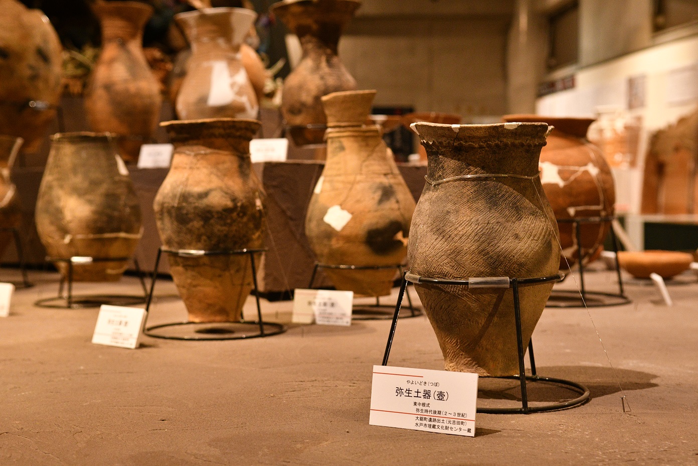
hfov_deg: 35.1
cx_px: 349
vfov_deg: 23.8
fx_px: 1105
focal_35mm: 57
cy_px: 233
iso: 1600
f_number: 5.6
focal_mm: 38
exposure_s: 1/60
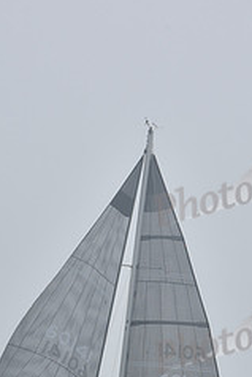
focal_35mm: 207
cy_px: 437
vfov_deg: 9.8
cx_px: 72
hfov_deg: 6.6
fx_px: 2170
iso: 250
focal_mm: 85
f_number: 11
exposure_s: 1/800
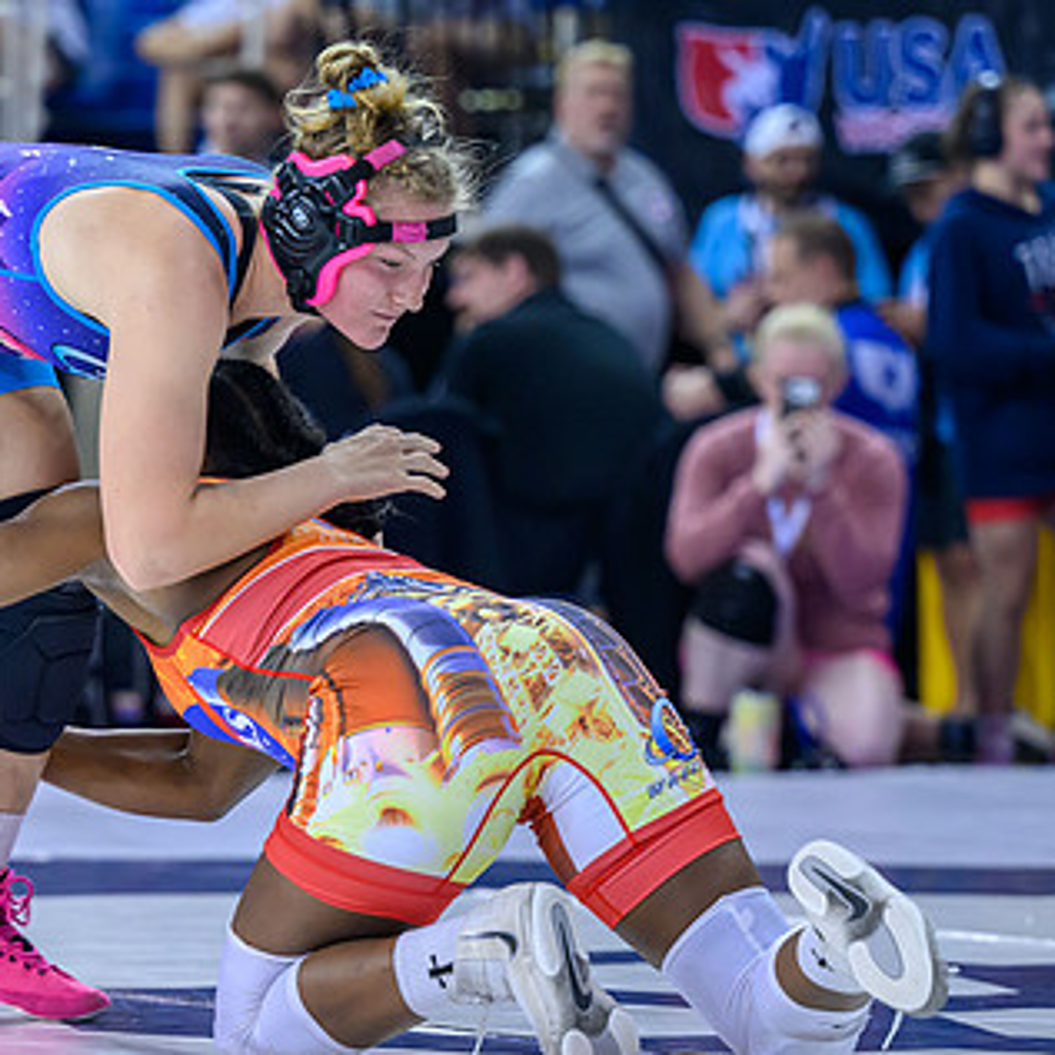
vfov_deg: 7.7
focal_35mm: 228
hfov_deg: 7.7
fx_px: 7862
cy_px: 707
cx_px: 321
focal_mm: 115
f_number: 2.8
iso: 3200
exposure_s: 1/800
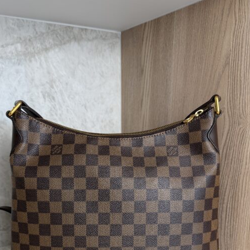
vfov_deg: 46.0
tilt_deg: -17.5
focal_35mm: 34
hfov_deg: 48.3
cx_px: 107
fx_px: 278
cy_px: 200
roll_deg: +1.1
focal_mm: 6.76
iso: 100
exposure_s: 1/120
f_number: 1.78
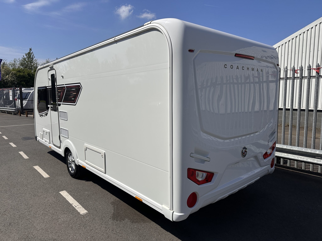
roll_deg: +0.6
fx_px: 223
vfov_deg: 56.8
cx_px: 161
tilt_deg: -3.8
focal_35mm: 24
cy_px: 120
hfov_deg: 71.6
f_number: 1.78
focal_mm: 6.86
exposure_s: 1/10753
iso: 80
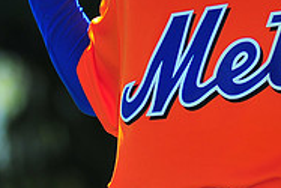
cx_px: 252
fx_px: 4359
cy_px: -69
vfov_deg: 2.5
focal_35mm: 558
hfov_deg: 3.7
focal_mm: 180
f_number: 4
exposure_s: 1/1250
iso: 200
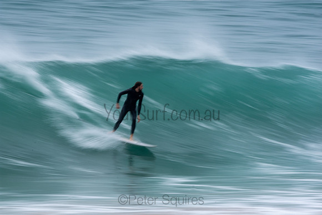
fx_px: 6710
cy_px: 108
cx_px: 161
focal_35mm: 750
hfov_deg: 2.7
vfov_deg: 1.8
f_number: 22
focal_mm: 500
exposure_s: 1/20
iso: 100
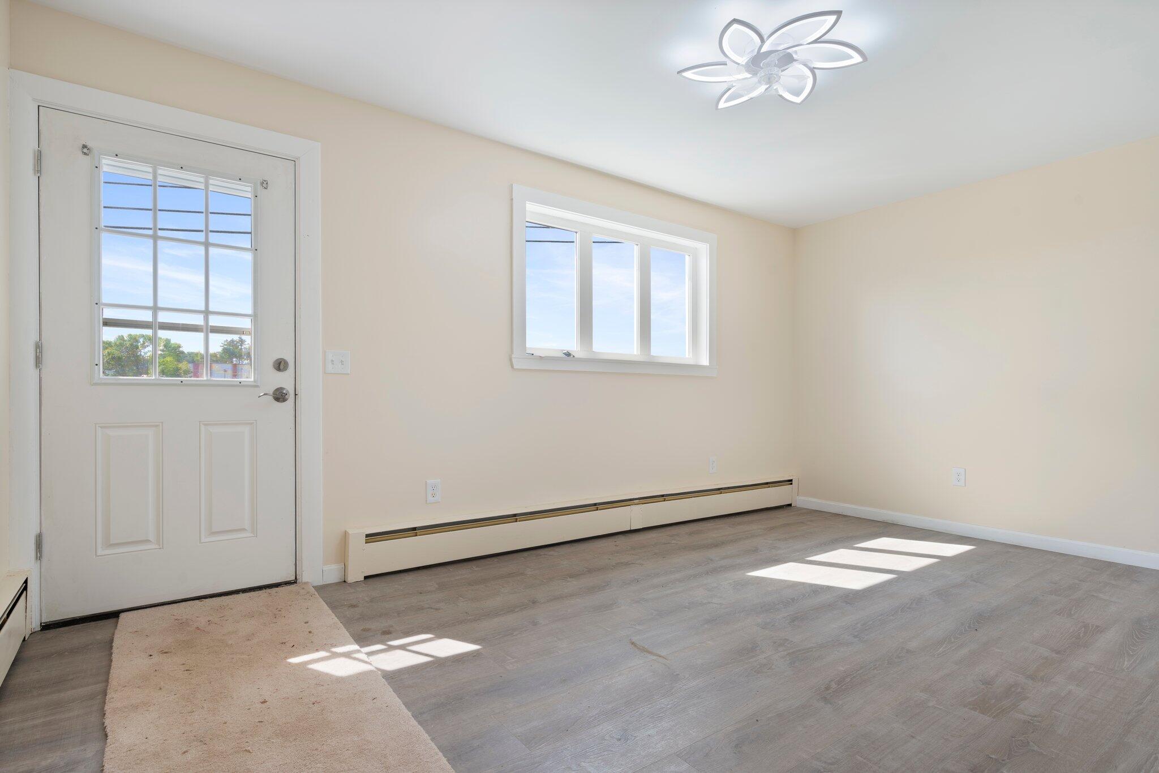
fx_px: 579
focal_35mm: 18
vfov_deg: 67.4
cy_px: 386
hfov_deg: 90.0
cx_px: 580
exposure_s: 1/4
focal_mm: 18
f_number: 9
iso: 50
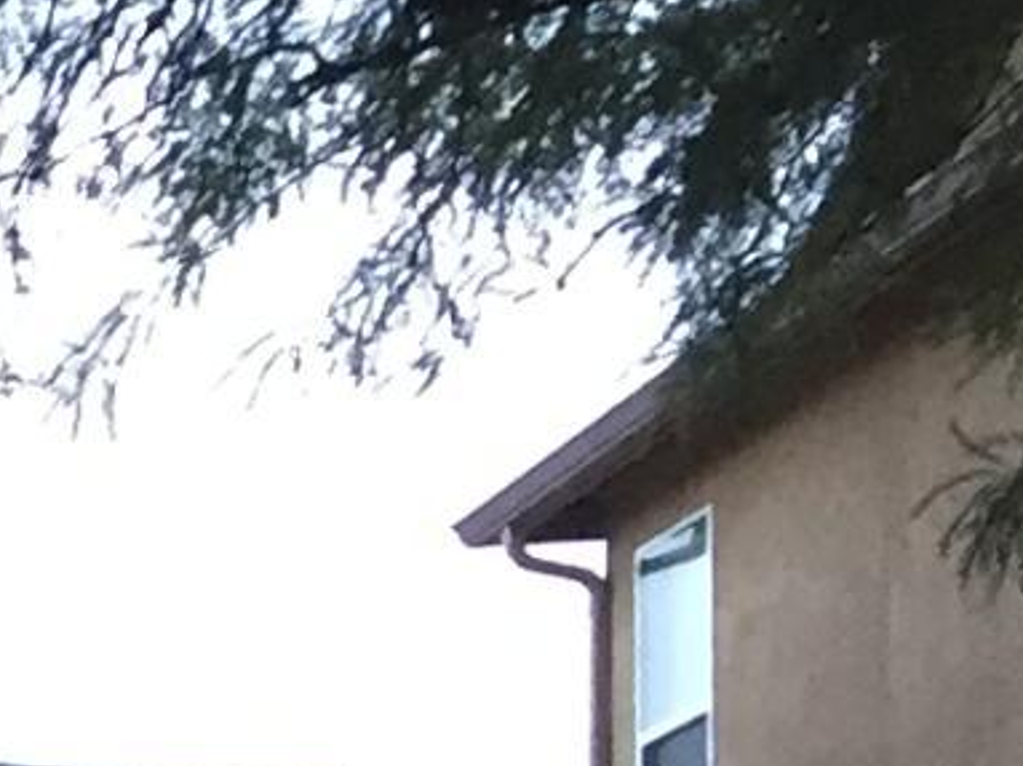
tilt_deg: -0.6
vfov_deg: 6.1
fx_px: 6706
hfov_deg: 7.0
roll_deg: +0.9
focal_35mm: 227
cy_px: 2165
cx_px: -2797
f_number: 2.2
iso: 80
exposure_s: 1/30
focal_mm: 4.15
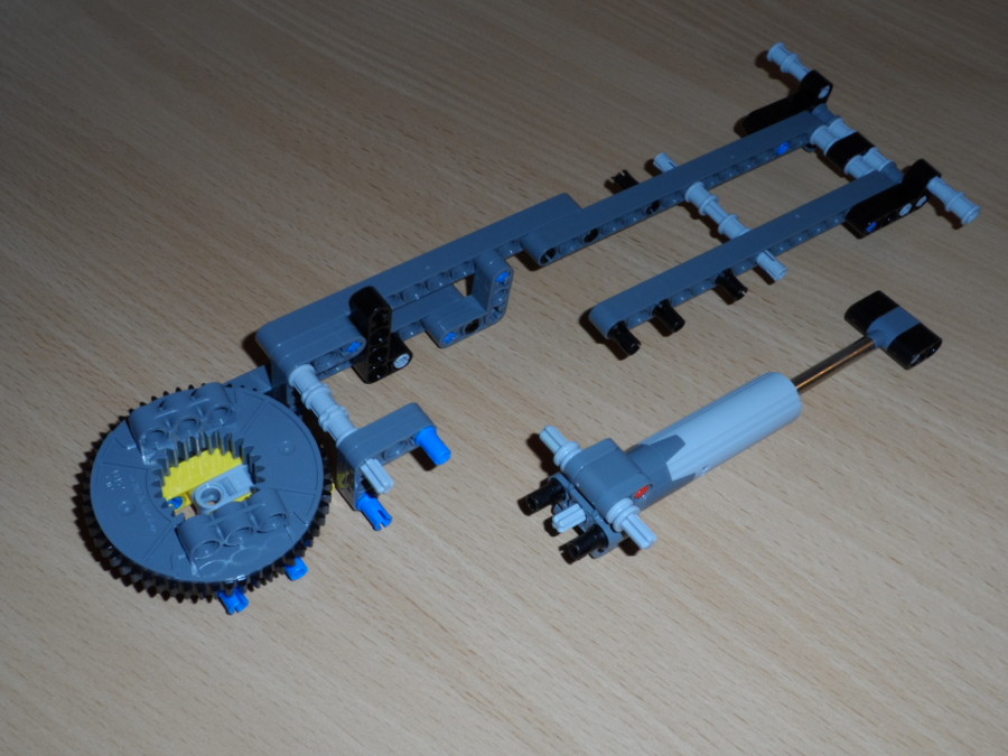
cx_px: 504
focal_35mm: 41
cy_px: 378
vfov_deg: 35.1
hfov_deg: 45.8
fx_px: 1194
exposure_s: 1/15
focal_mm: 6.8
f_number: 7.4
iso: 100
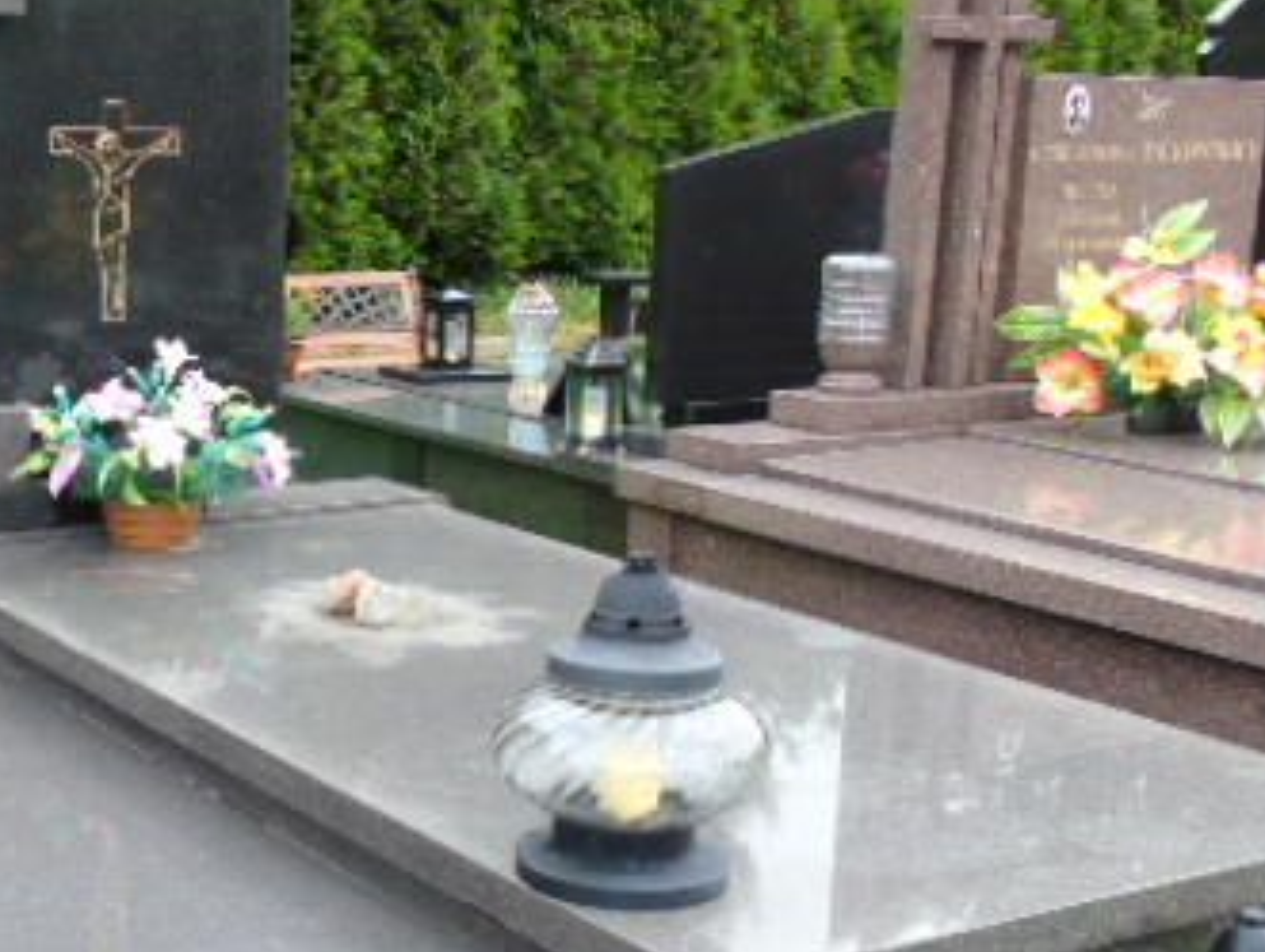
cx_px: 199
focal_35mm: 56
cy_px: 719
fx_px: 2049
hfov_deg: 33.0
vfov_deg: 25.8
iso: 80
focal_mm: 5.2
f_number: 3.6
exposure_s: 1/60
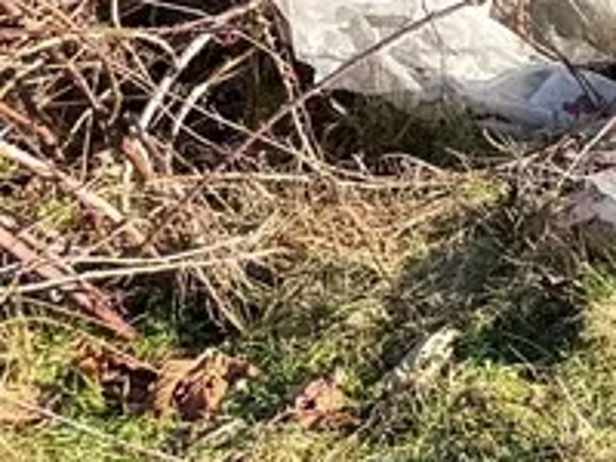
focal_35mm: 192
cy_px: -671
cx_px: 2070
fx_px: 3417
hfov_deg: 8.2
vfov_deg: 7.2
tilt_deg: -12.6
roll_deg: +1.8
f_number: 1.78
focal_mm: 6.76
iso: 80
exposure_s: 1/728
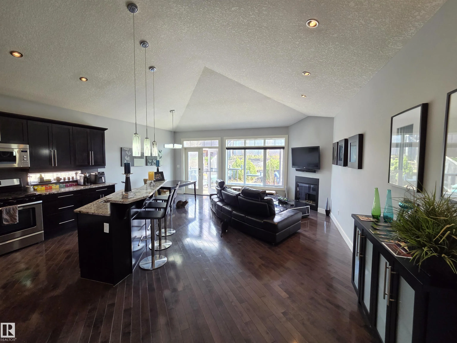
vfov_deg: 89.9
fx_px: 172
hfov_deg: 106.2
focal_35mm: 13
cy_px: 172
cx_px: 228
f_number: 2.2
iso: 200
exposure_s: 1/120
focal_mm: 2.2
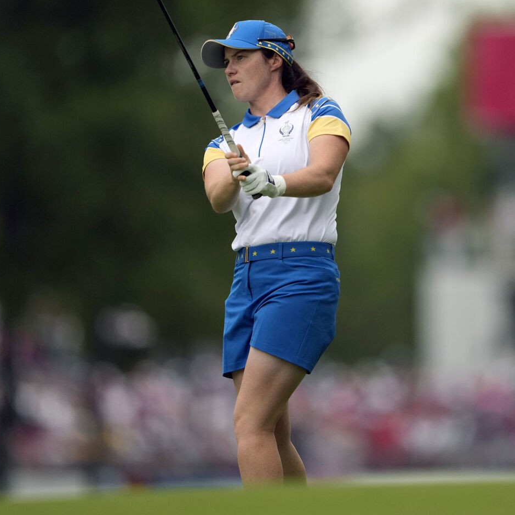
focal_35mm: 723
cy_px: 179
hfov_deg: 2.4
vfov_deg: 2.4
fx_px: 12170
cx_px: 373
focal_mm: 400
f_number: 2.8
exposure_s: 1/6400
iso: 640
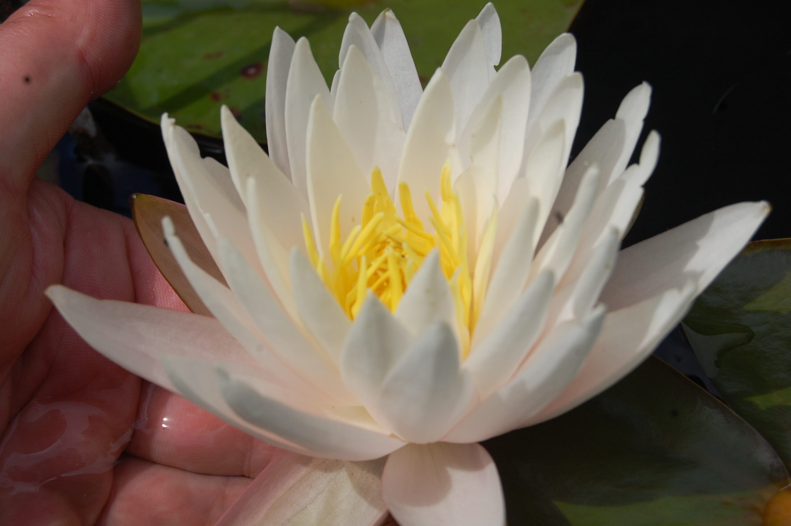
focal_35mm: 82
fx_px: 1811
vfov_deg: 16.5
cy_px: 263
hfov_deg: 24.6
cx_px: 396
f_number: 11
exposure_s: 1/500
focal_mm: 55
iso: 200
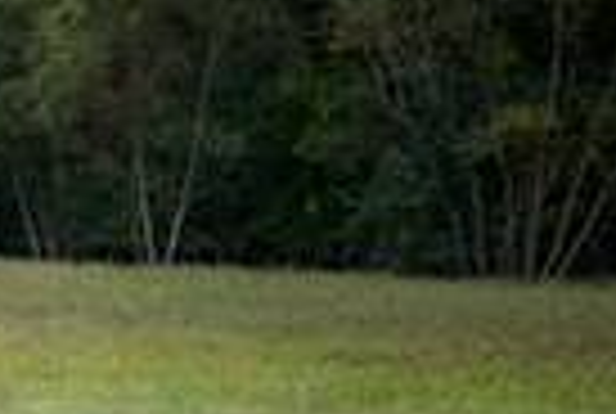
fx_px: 3190
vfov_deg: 7.2
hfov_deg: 10.1
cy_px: 722
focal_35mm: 186
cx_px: -670
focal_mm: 44
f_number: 4.2
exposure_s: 1/640
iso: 400
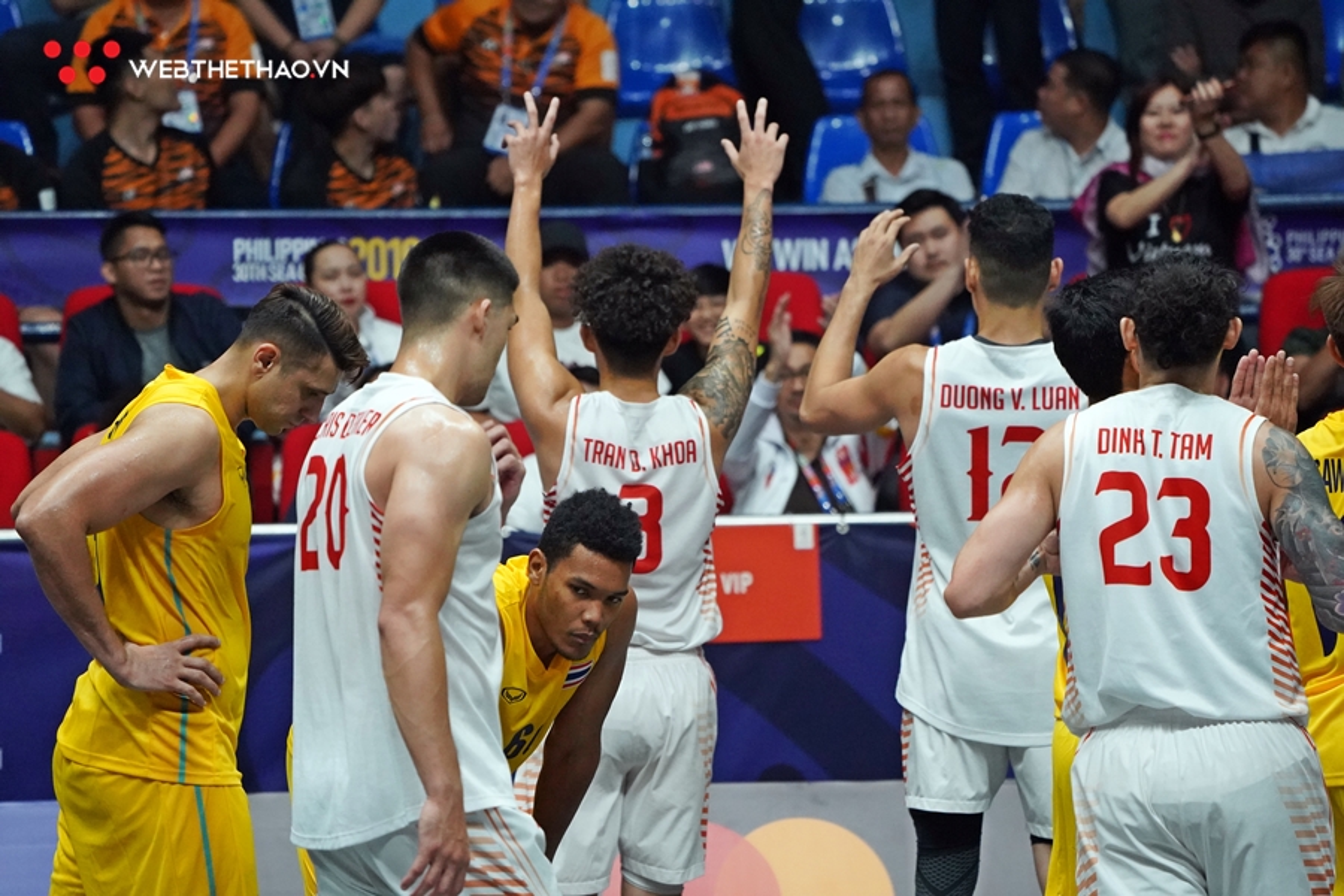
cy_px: 448
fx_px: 10005
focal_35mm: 268
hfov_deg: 7.7
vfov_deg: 5.1
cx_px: 672
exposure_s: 1/1000
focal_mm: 268
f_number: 5.6
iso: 10000
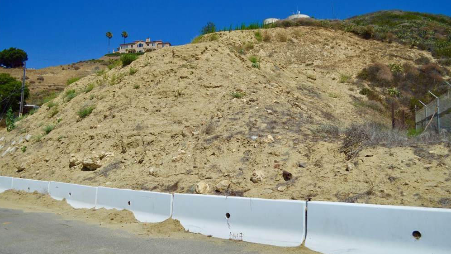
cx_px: 229
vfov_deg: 40.2
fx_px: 347
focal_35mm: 29
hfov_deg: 66.1
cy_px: 121
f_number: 3.5
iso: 100
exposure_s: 1/2000
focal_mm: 18
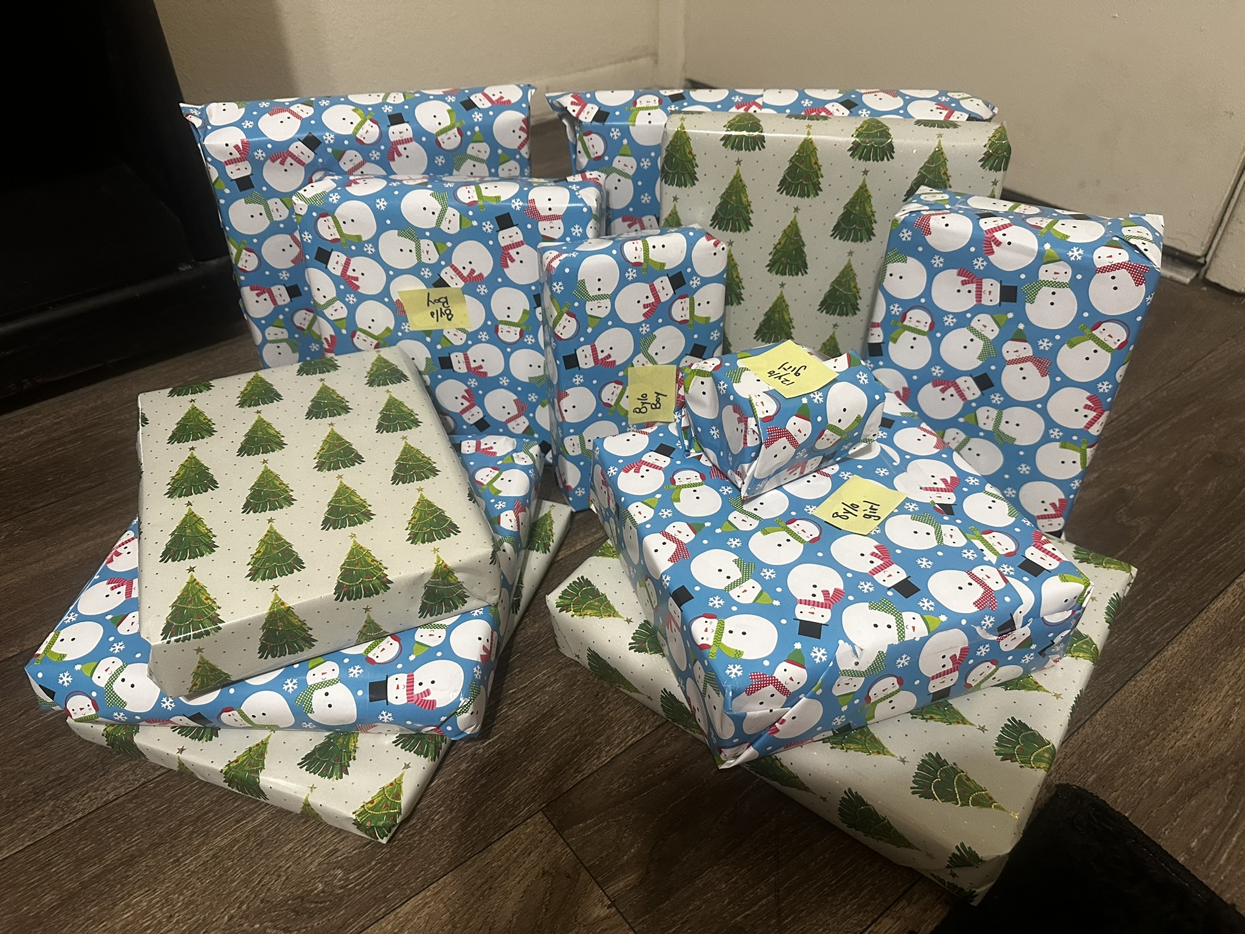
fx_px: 863
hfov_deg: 71.6
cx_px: 622
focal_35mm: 24
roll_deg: +1.1
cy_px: 467
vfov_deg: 56.8
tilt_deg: -39.9
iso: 400
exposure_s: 1/60
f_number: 1.78
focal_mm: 6.86
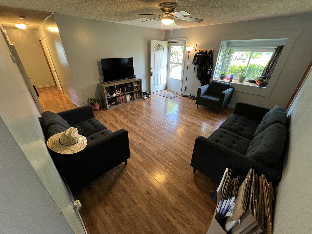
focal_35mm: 13
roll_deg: -1.2
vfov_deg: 89.9
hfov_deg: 106.2
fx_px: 117
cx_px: 156
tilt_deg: -29.0
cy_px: 117
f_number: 1.8
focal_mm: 1.57
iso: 250
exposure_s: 1/60
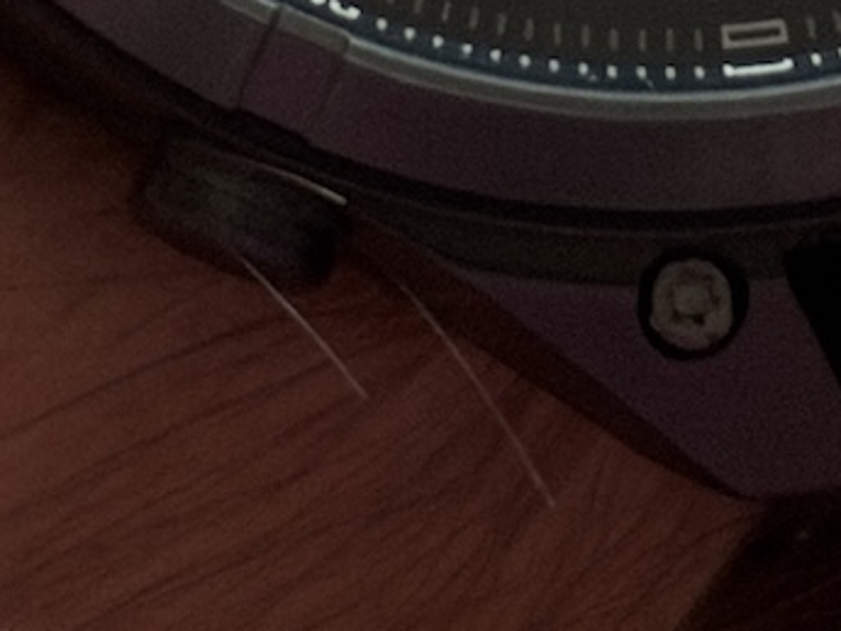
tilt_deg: -57.9
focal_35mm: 264
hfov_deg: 7.5
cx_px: 512
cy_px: -774
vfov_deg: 5.5
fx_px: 6416
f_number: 1.48
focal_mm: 6.93
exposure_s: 1/30
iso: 640
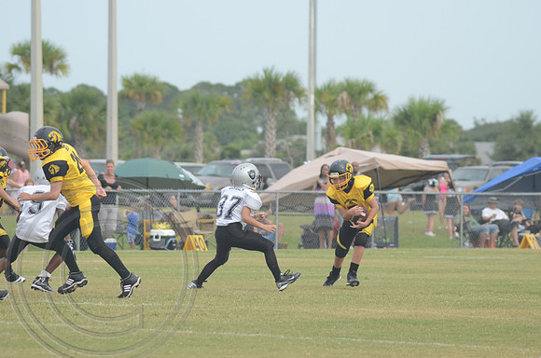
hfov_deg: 6.9
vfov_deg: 4.6
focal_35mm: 300
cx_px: 270
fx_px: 4498
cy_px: 179
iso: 400
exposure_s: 1/800
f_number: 5.6
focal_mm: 200
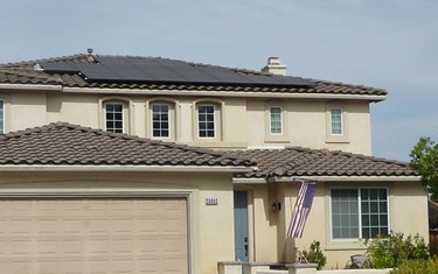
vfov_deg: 16.1
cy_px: 196
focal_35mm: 81
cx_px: 200
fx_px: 968
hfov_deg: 25.5
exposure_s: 1/500
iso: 100
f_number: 8
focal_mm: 4.7
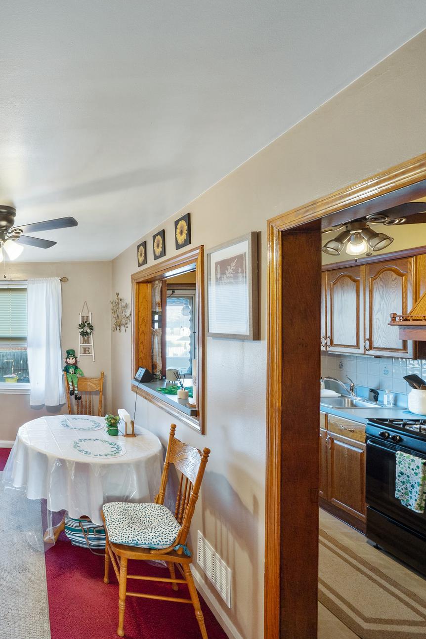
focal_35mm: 19
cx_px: -8
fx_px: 337
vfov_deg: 86.9
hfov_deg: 50.8
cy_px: 318
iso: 400
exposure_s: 1/10
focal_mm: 12
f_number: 6.3
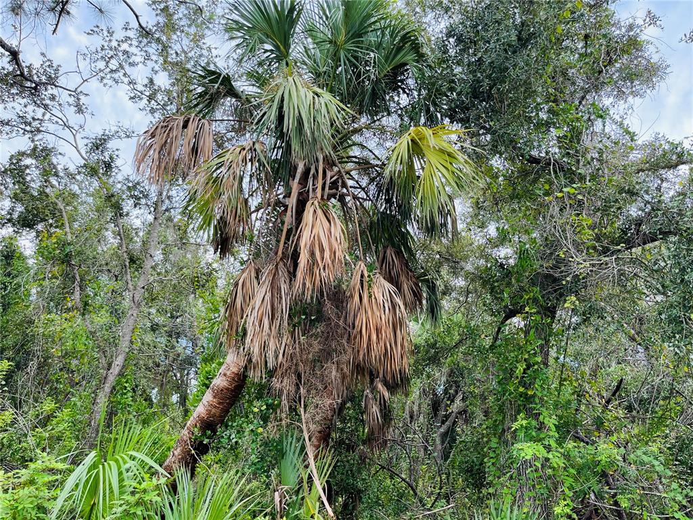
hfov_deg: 67.3
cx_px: 346
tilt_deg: +16.8
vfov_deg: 53.1
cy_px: 260
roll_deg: -2.4
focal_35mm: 26
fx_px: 521
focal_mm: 5.1
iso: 50
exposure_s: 1/676
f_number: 1.6
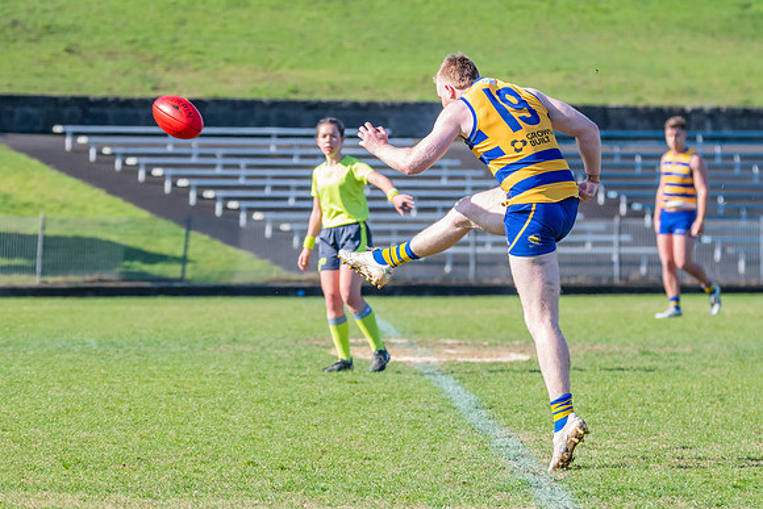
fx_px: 7341
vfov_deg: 4.0
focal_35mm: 346
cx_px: 472
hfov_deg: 5.9
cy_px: 233
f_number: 6.3
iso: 800
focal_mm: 220
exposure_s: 1/1600
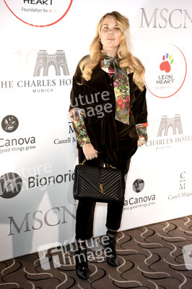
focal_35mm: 51
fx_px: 409
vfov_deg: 38.9
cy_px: 144
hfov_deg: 26.4
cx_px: 96
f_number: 6.3
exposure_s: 1/160
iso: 800
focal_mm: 34
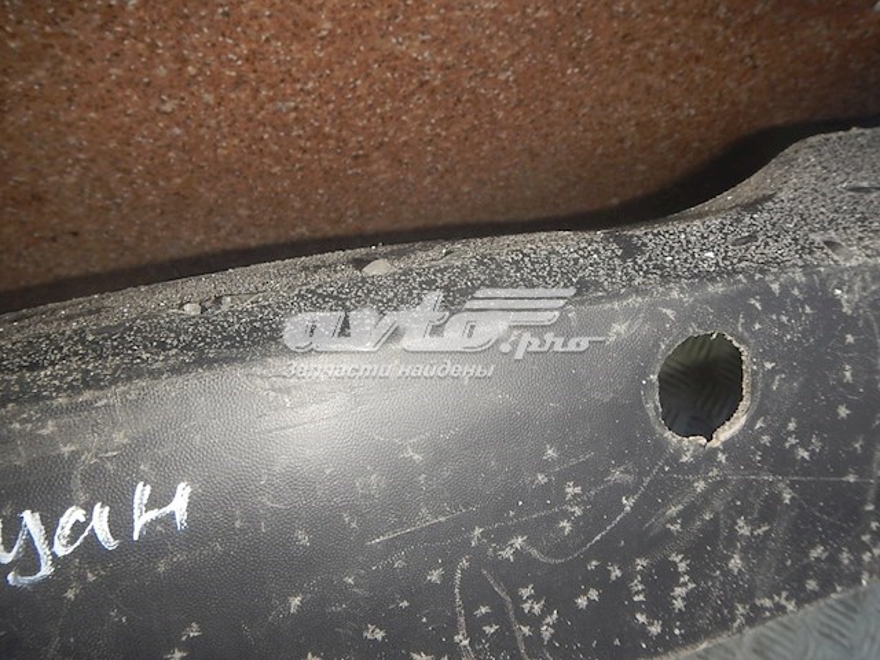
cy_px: 330
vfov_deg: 46.8
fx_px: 763
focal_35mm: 30
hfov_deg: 60.0
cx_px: 440
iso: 200
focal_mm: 5.5
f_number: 7.8
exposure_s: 1/30
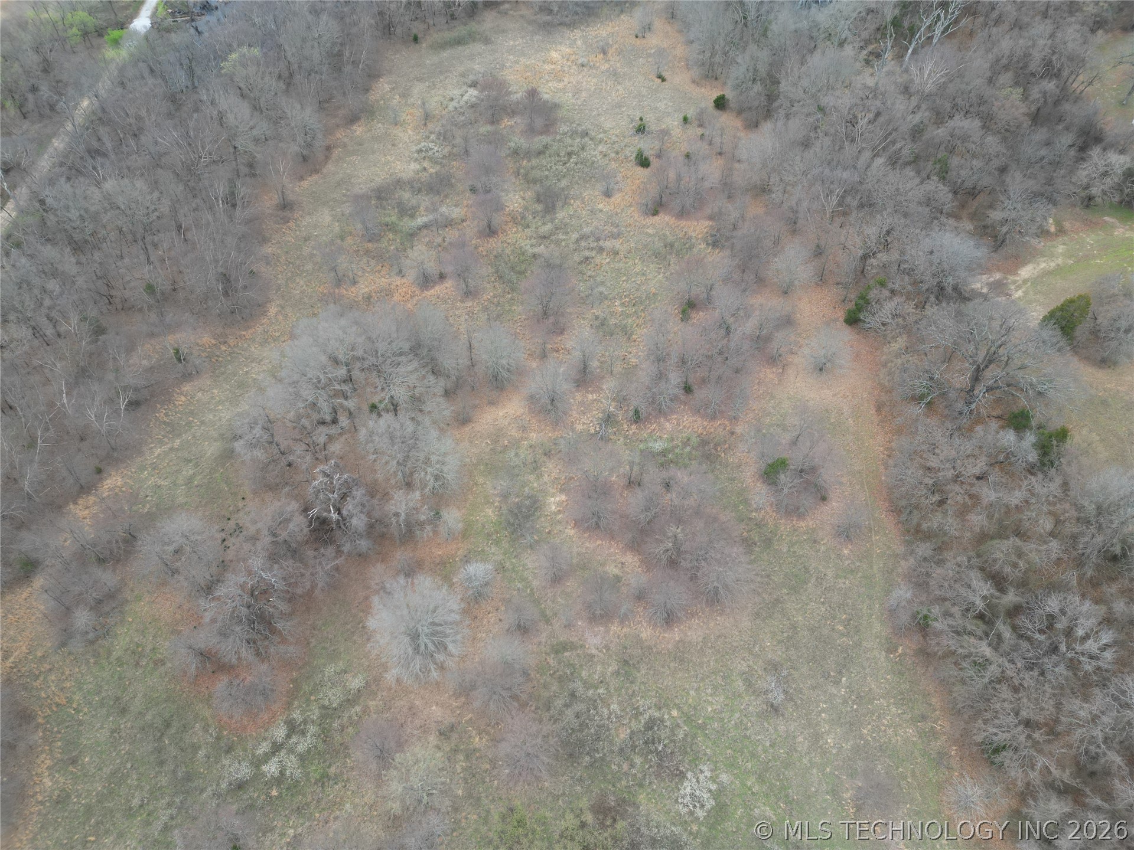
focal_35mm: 24
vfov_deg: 56.8
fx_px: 786
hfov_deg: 71.6
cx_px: 567
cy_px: 425
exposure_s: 1/320
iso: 100
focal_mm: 6.72
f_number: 1.7
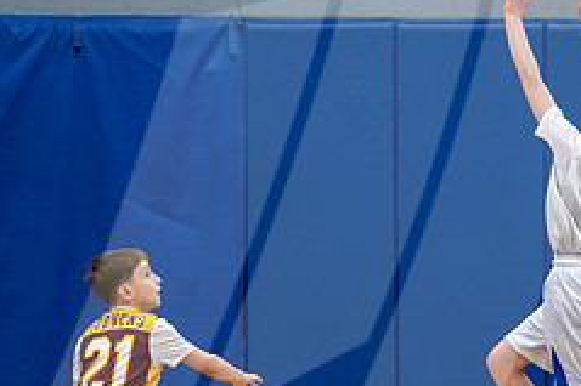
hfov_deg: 4.0
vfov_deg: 2.7
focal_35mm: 517
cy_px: 208
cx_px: 406
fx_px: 8338
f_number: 2.8
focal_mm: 200
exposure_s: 1/800
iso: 3200
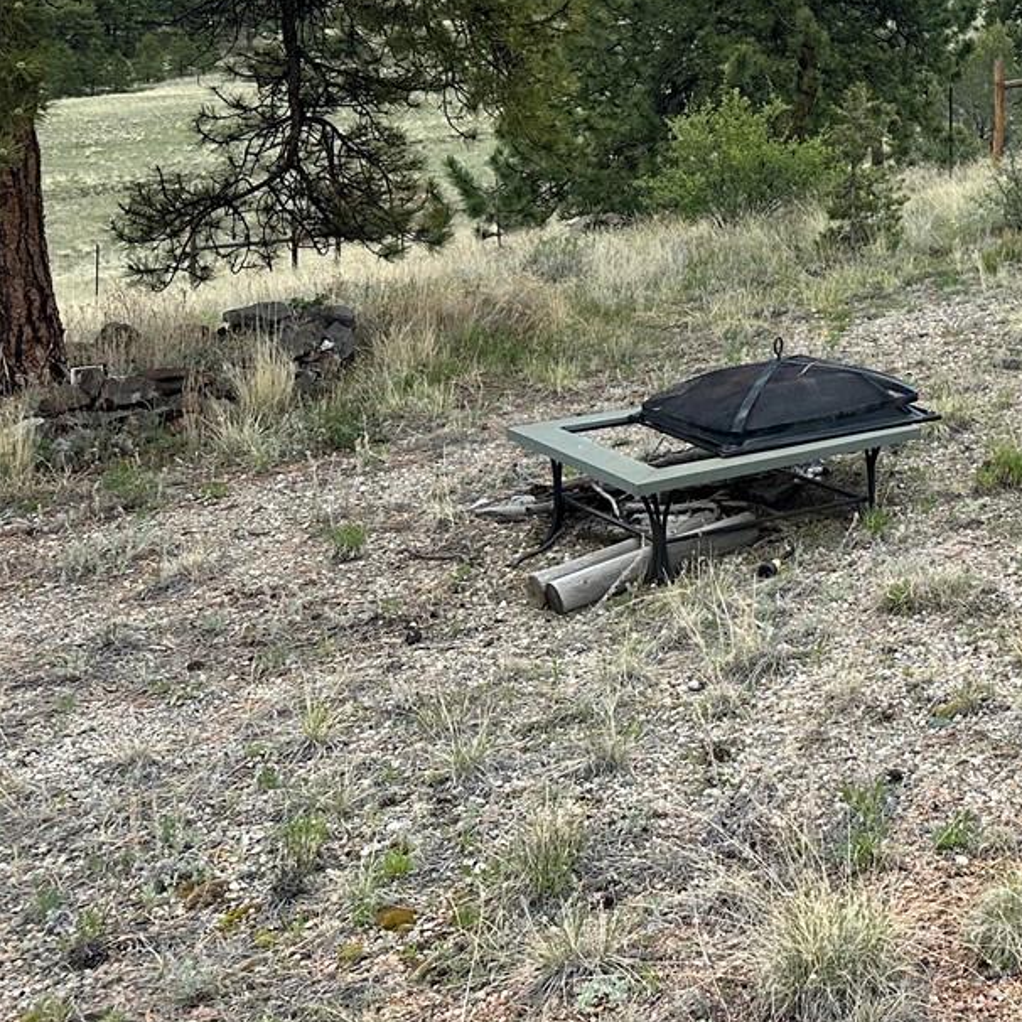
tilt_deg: +0.0
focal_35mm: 56
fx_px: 1871
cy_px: 47
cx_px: 1253
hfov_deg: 26.8
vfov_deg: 29.0
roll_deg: -1.3
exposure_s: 1/2469
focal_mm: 6.86
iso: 80
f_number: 1.78
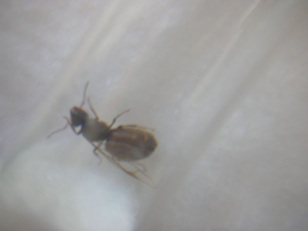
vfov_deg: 40.7
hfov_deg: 52.6
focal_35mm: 35
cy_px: 116
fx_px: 311
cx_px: 154
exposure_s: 1/62
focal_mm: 5.8
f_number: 3
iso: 50
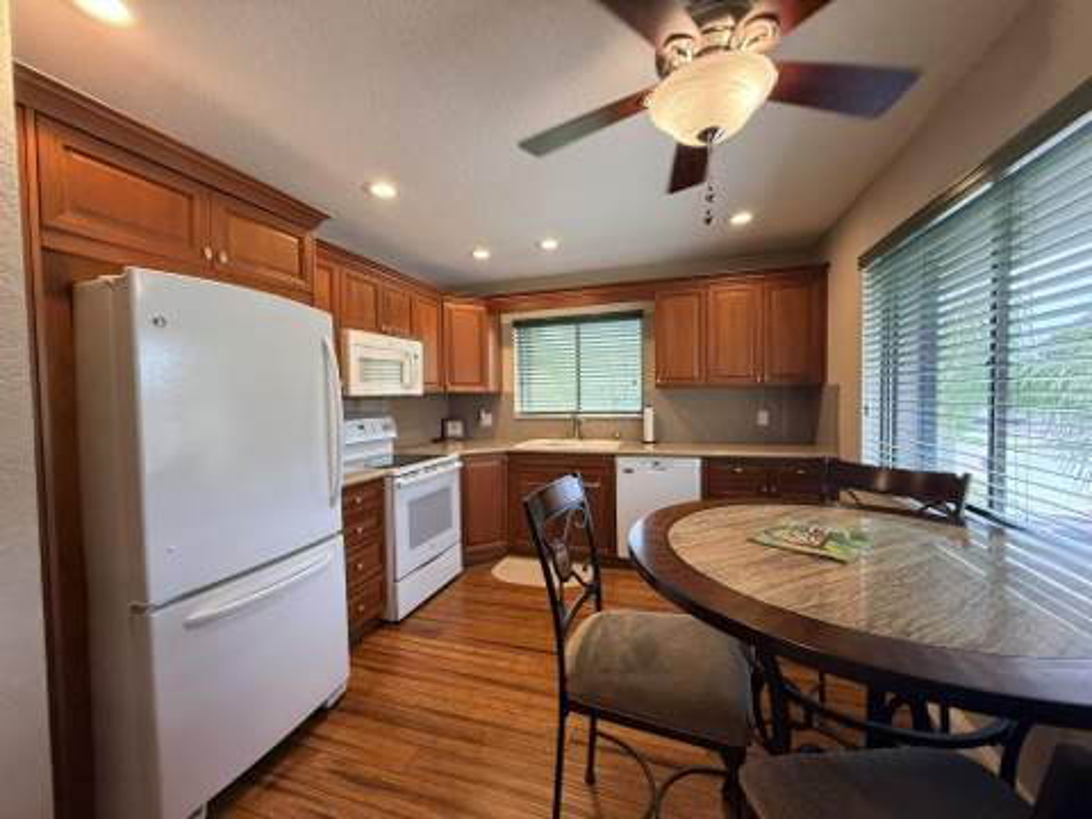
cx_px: 546
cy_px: 410
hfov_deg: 102.1
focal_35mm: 14
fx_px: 442
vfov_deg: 85.7
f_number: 2.2
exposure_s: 1/120
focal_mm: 2.22
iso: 320
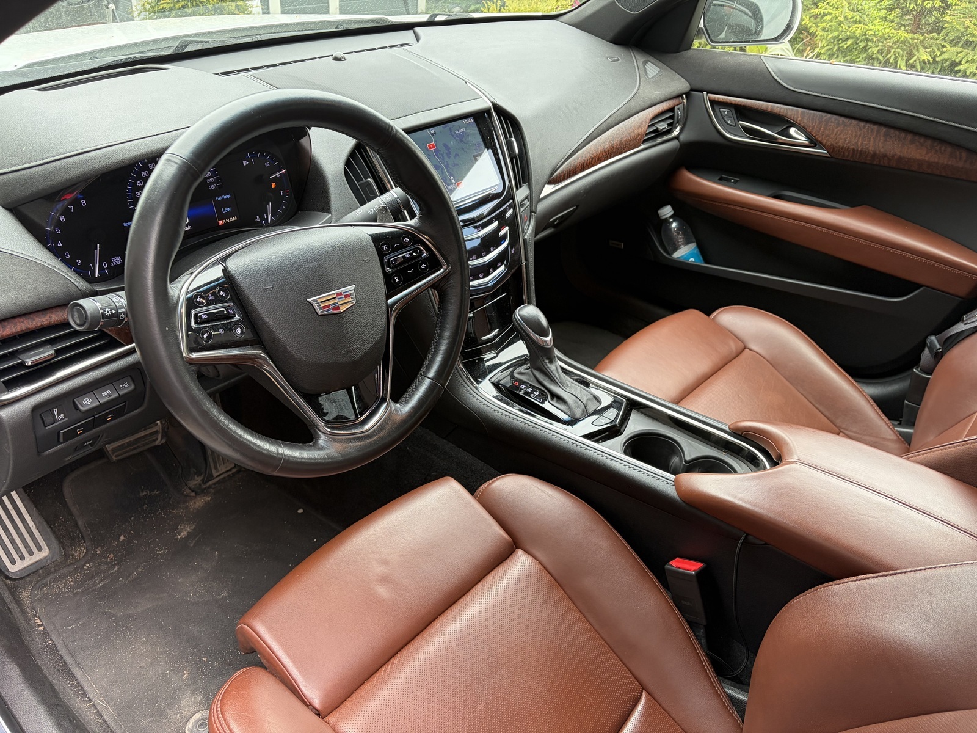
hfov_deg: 67.3
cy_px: 366
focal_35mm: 26
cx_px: 488
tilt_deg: -35.1
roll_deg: -3.6
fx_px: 734
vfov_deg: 53.1
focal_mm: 5.96
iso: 80
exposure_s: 1/122
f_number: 1.6
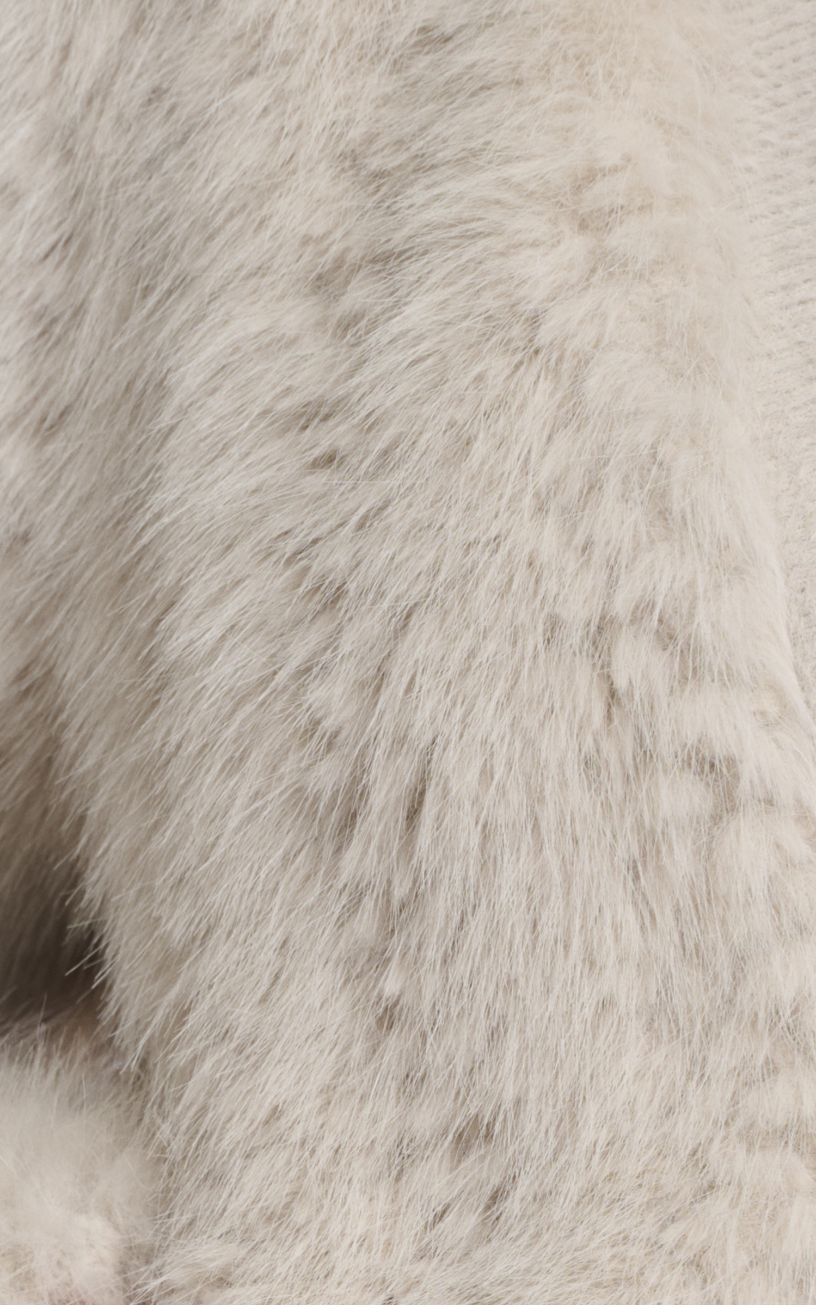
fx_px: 18287
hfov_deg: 2.6
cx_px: 542
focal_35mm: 514
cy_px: 960
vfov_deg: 4.1
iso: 125
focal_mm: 200
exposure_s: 1/200
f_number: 8
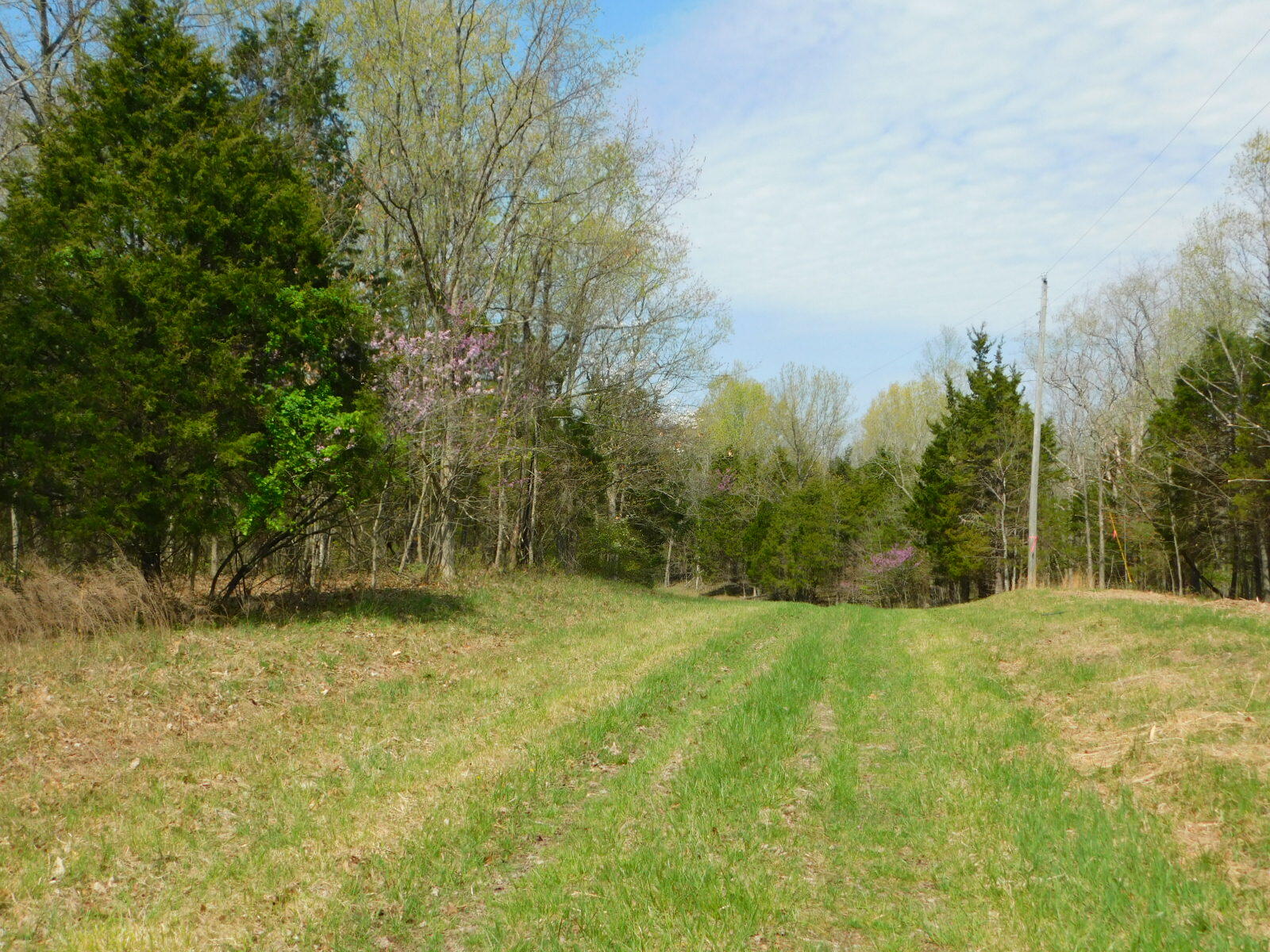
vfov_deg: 39.7
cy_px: 476
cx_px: 635
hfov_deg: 51.4
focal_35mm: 36
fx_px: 1321
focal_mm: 6.3
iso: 125
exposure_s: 1/1250
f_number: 3.5
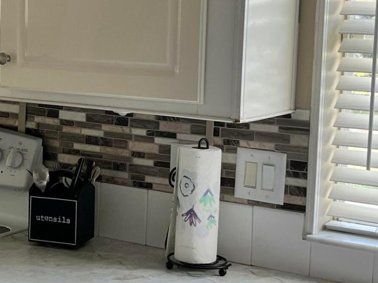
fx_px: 961
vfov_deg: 16.8
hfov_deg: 22.0
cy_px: 106
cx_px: 72
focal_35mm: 88
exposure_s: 1/122
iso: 50
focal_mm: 5.1
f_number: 1.6
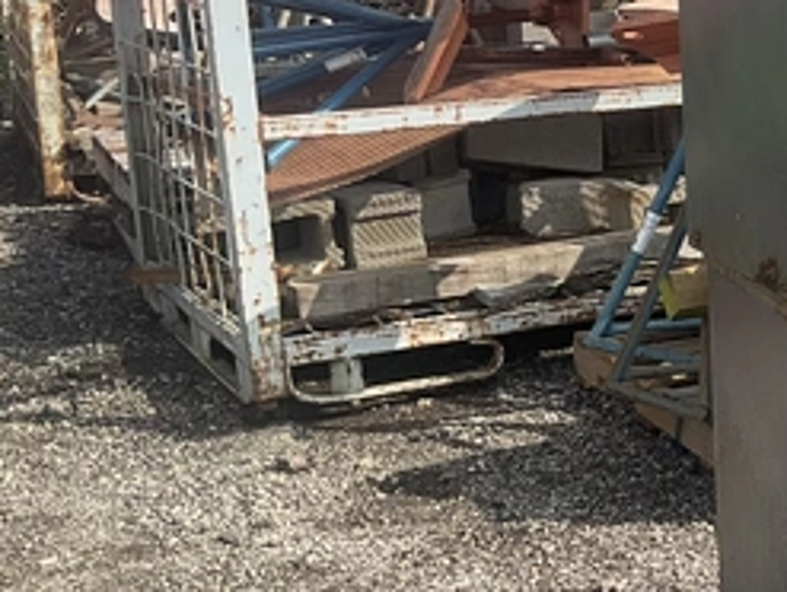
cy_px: 259
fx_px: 2004
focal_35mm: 88
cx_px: 1112
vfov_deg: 16.8
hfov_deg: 19.8
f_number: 1.8
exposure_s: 1/1250
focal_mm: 3
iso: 25
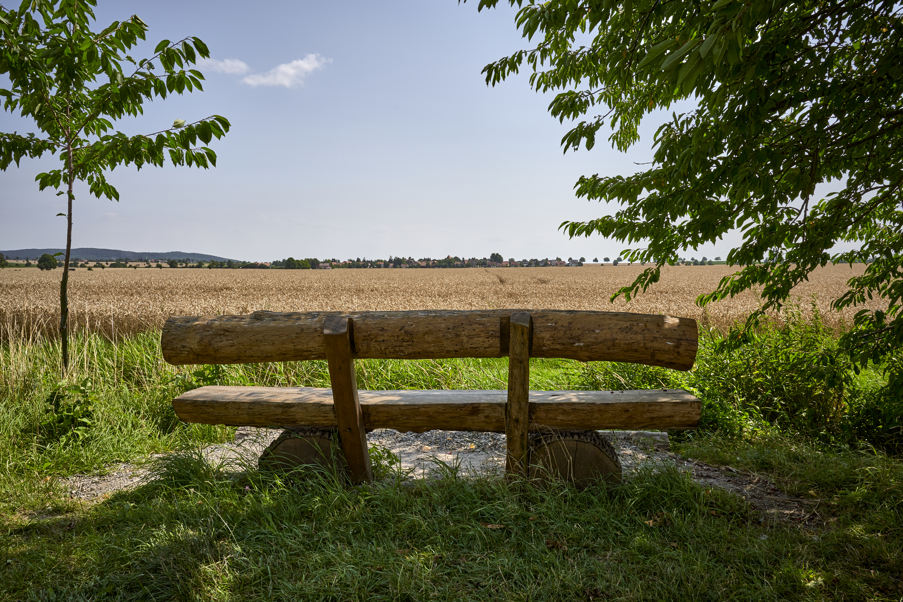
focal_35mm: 29
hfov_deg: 63.7
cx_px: 452
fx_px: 727
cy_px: 301
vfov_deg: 45.0
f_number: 11
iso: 64
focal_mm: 29
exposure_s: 1/160
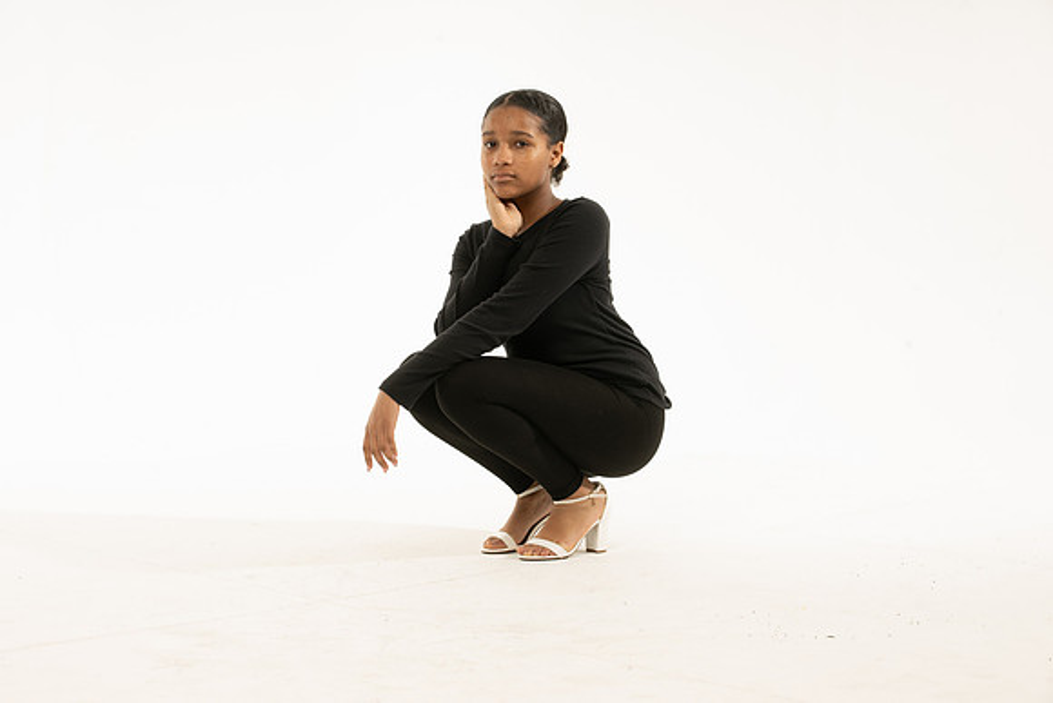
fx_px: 2282
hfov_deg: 26.0
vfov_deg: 17.5
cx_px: 526
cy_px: 352
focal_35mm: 78
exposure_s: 1/160
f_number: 10
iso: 200
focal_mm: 78
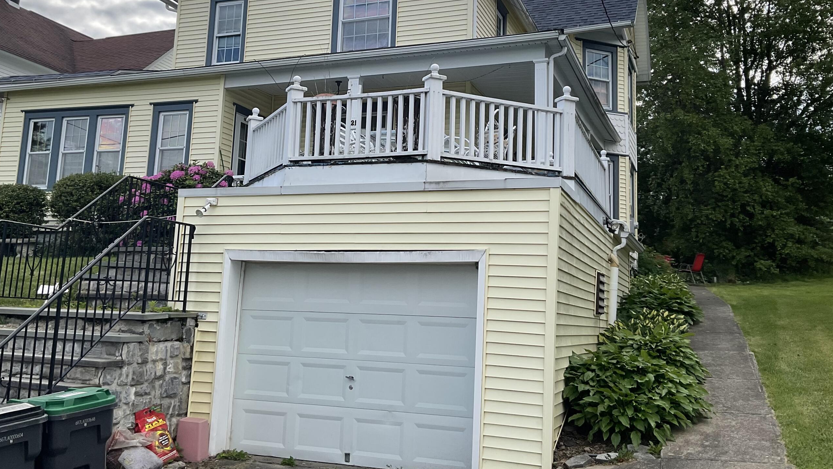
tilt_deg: +12.1
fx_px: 817
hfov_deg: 54.0
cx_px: 396
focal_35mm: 37
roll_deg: -1.4
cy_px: 155
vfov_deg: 31.7
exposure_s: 1/1221
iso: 16
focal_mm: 3
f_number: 1.8
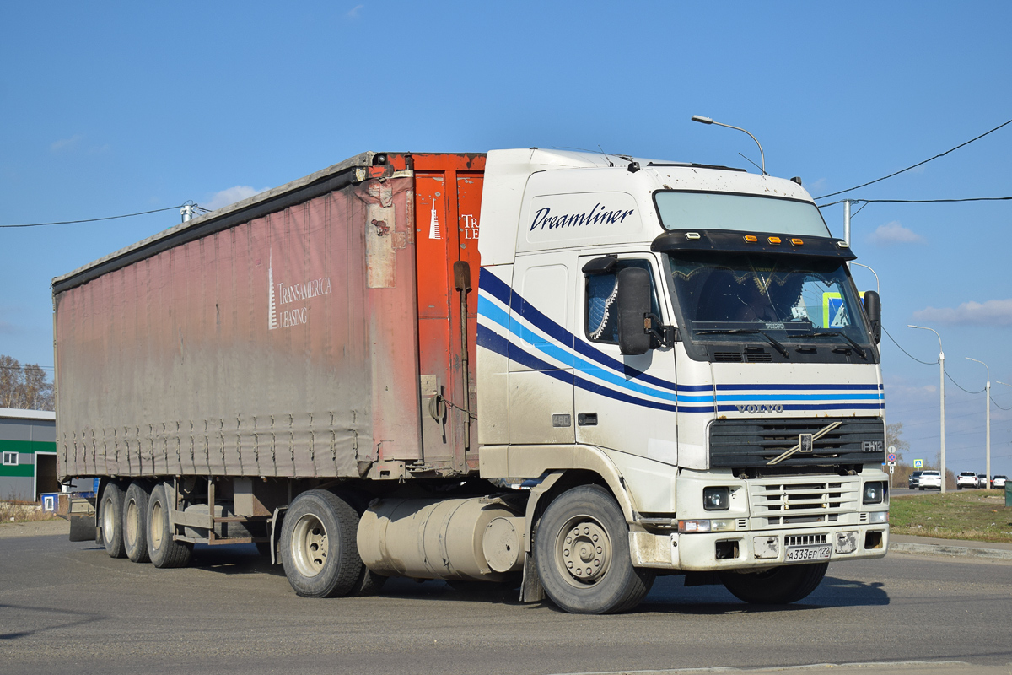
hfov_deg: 28.1
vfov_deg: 18.9
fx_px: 2024
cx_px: 506
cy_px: 338
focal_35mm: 72
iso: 200
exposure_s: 1/1250
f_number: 8
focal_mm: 48
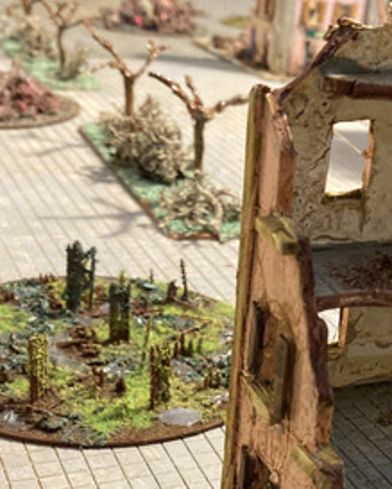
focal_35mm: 64
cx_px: 277
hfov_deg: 23.7
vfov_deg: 28.8
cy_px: 401
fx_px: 927
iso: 320
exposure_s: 1/42
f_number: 1.8
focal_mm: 3.99
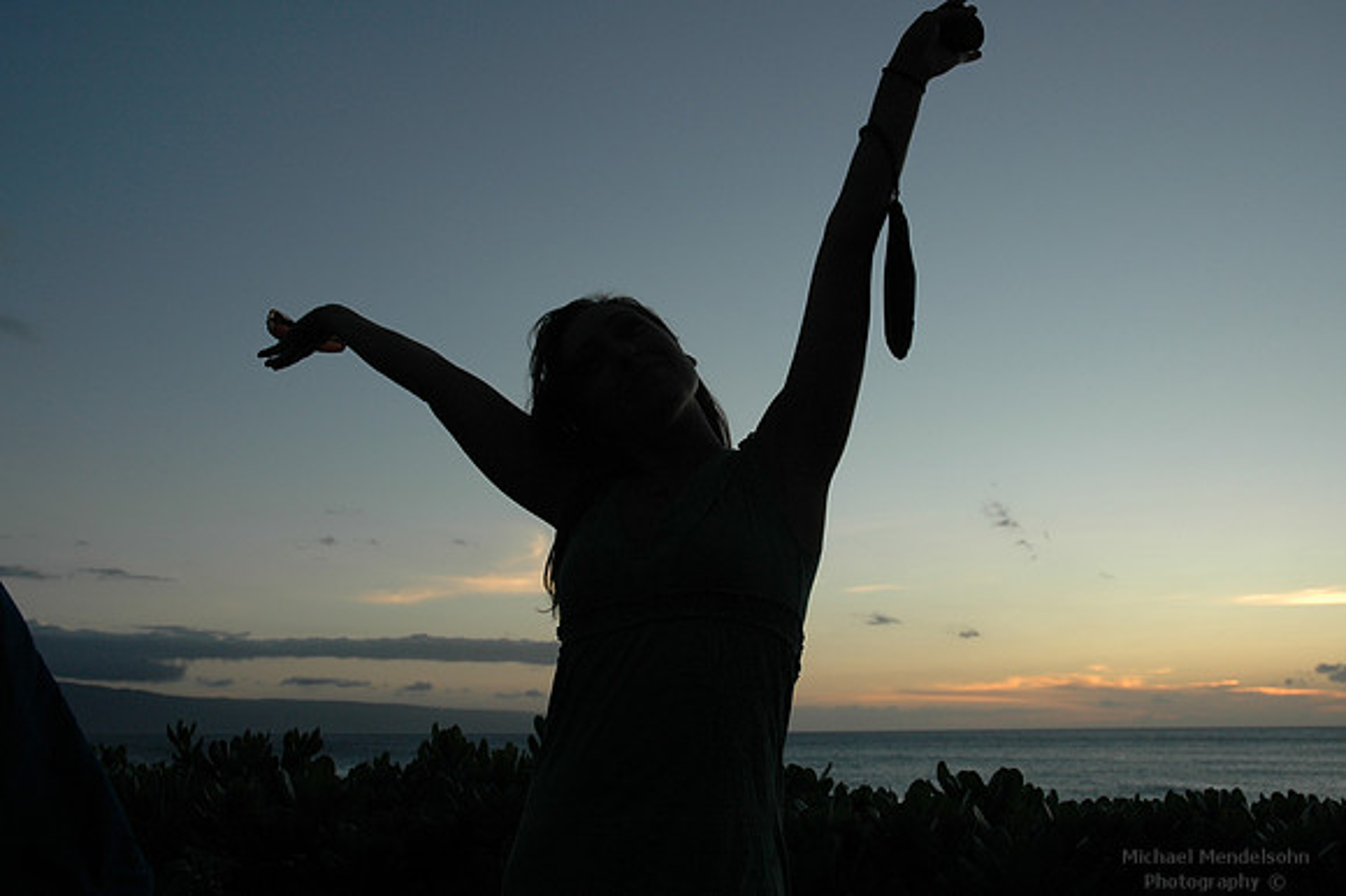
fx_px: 1401
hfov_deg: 51.3
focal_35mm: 38
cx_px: 673
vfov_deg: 35.5
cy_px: 448
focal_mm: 25
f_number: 5.6
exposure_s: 1/125
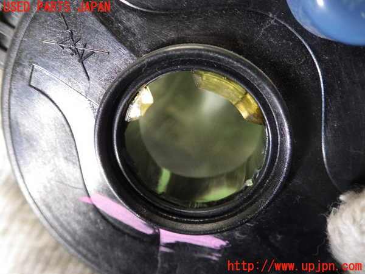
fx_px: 327
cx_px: 182
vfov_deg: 45.4
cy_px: 137
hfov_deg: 58.4
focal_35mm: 31
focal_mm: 5.5
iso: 800
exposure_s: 1/45
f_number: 2.3
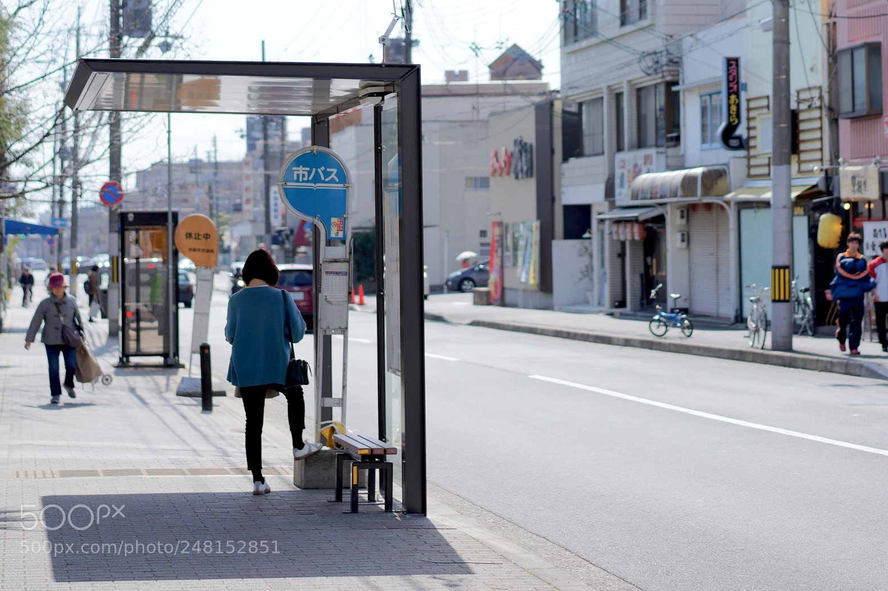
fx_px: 1381
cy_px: 291
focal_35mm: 56
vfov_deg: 24.2
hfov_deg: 35.6
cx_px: 437
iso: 100
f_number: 2.5
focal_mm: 55
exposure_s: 1/2500
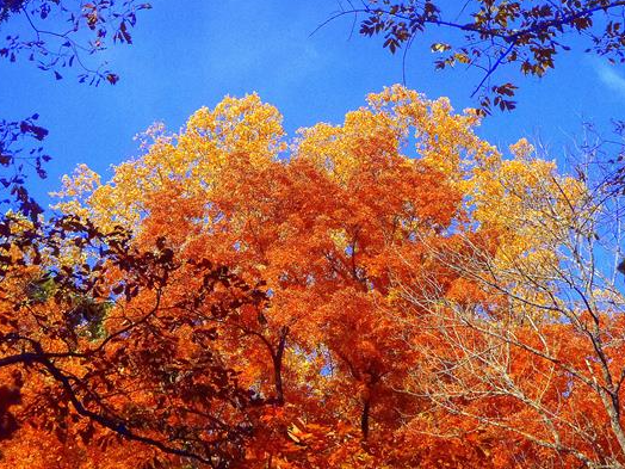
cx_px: 327
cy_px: 217
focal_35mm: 143
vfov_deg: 10.4
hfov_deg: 13.8
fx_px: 2582
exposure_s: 1/125
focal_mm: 19.85
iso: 400
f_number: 14
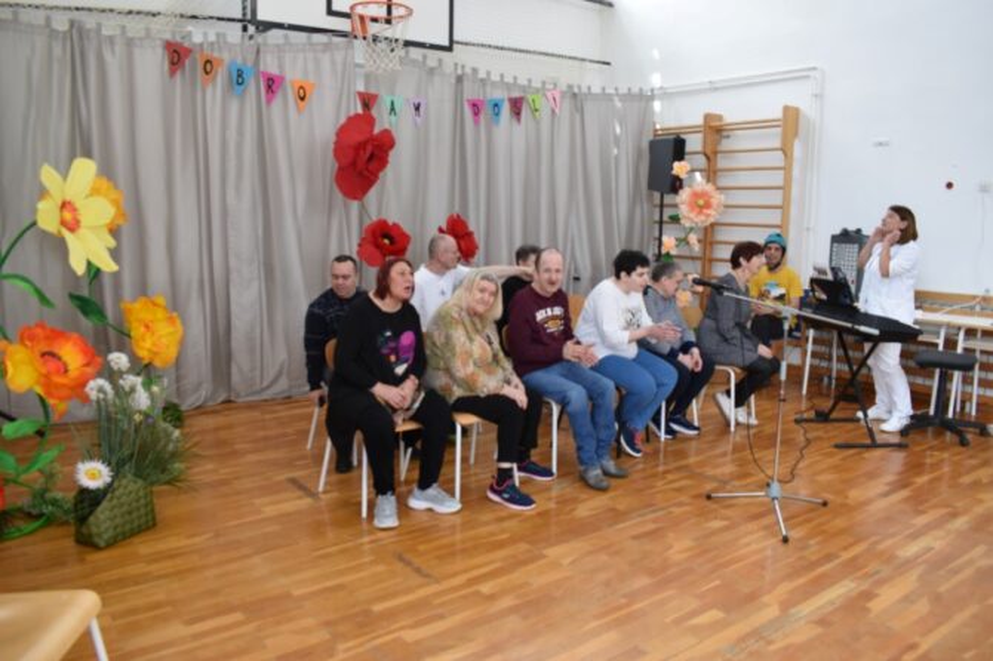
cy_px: 330
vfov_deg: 47.9
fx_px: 744
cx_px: 496
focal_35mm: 27
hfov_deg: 67.4
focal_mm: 18
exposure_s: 1/100
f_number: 5
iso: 400
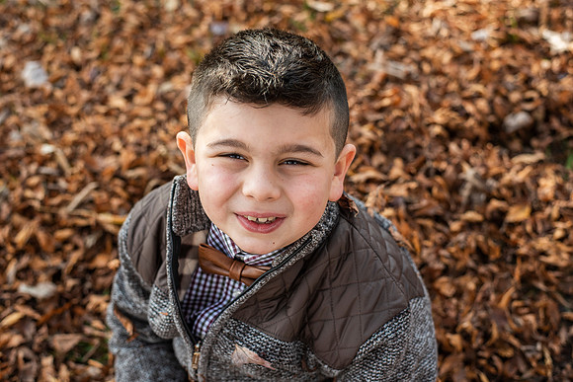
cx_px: 286
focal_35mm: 50
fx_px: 796
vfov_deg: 27.0
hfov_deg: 39.6
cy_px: 191
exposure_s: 1/500
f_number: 3.5
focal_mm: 50
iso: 400
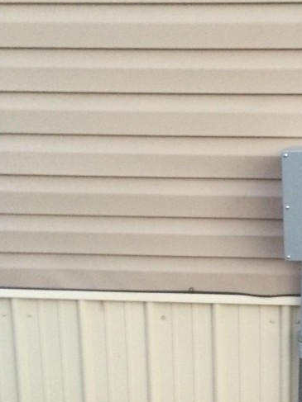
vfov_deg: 31.3
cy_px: 287
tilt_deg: -15.5
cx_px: 298
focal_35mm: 61
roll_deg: -0.9
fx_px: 710
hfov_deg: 23.1
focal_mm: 4.15
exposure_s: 1/20
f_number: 2.2
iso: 250
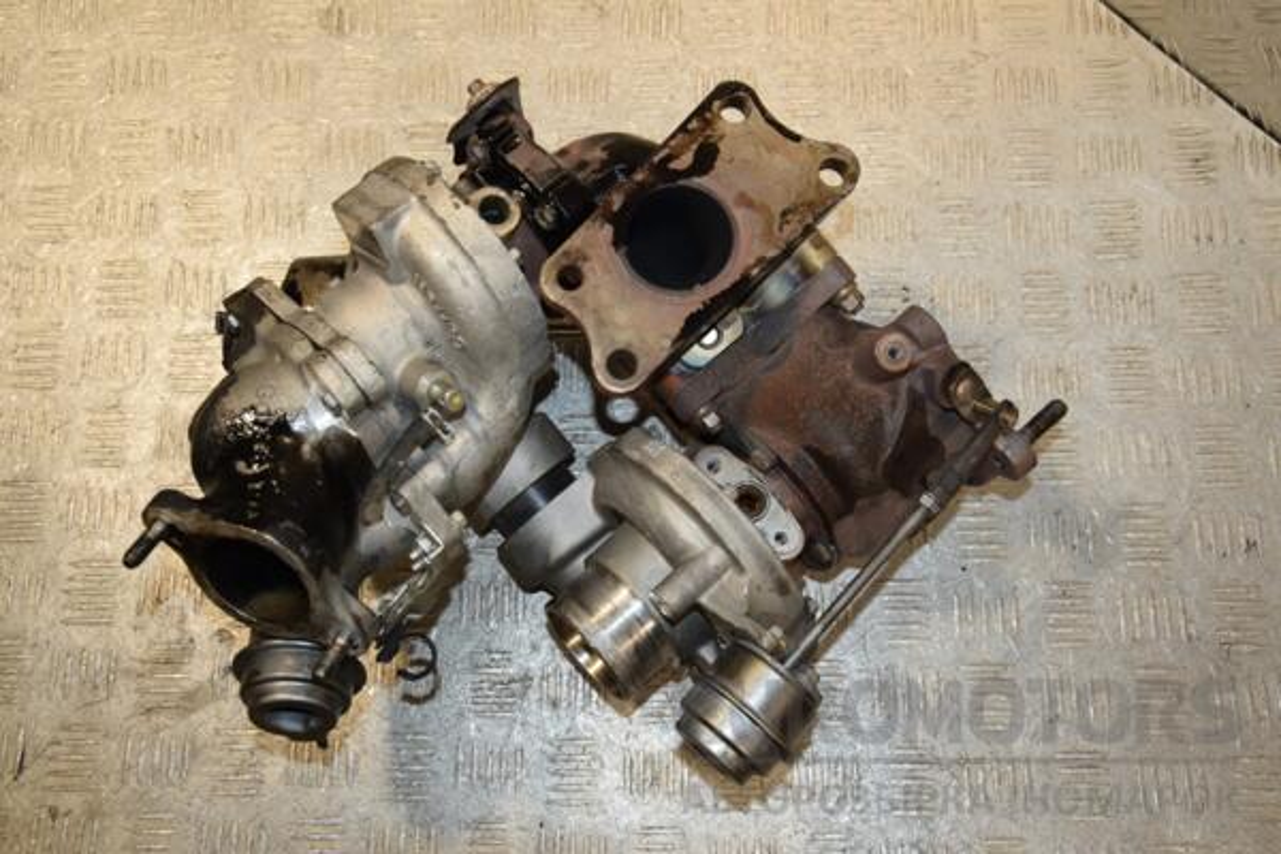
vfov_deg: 34.2
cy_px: 427
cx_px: 640
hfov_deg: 49.6
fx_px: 1388
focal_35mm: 39
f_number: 5.6
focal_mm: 26
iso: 800
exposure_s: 1/200
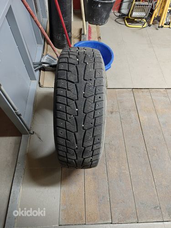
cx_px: 86
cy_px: 114
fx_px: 151
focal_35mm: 23
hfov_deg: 58.9
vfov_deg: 73.9
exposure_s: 1/100
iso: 800
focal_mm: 6.06
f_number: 1.6
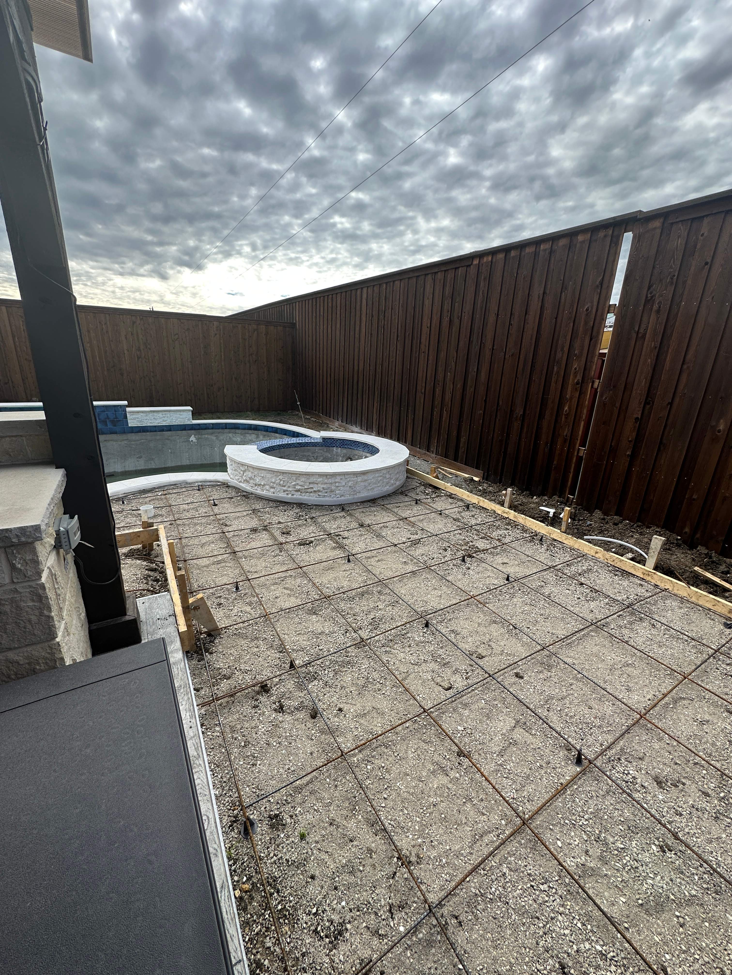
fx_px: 395
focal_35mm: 14
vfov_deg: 102.1
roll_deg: -1.1
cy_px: 488
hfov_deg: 85.7
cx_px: 366
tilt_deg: -19.2
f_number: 2.2
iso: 40
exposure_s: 1/725
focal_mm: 2.22
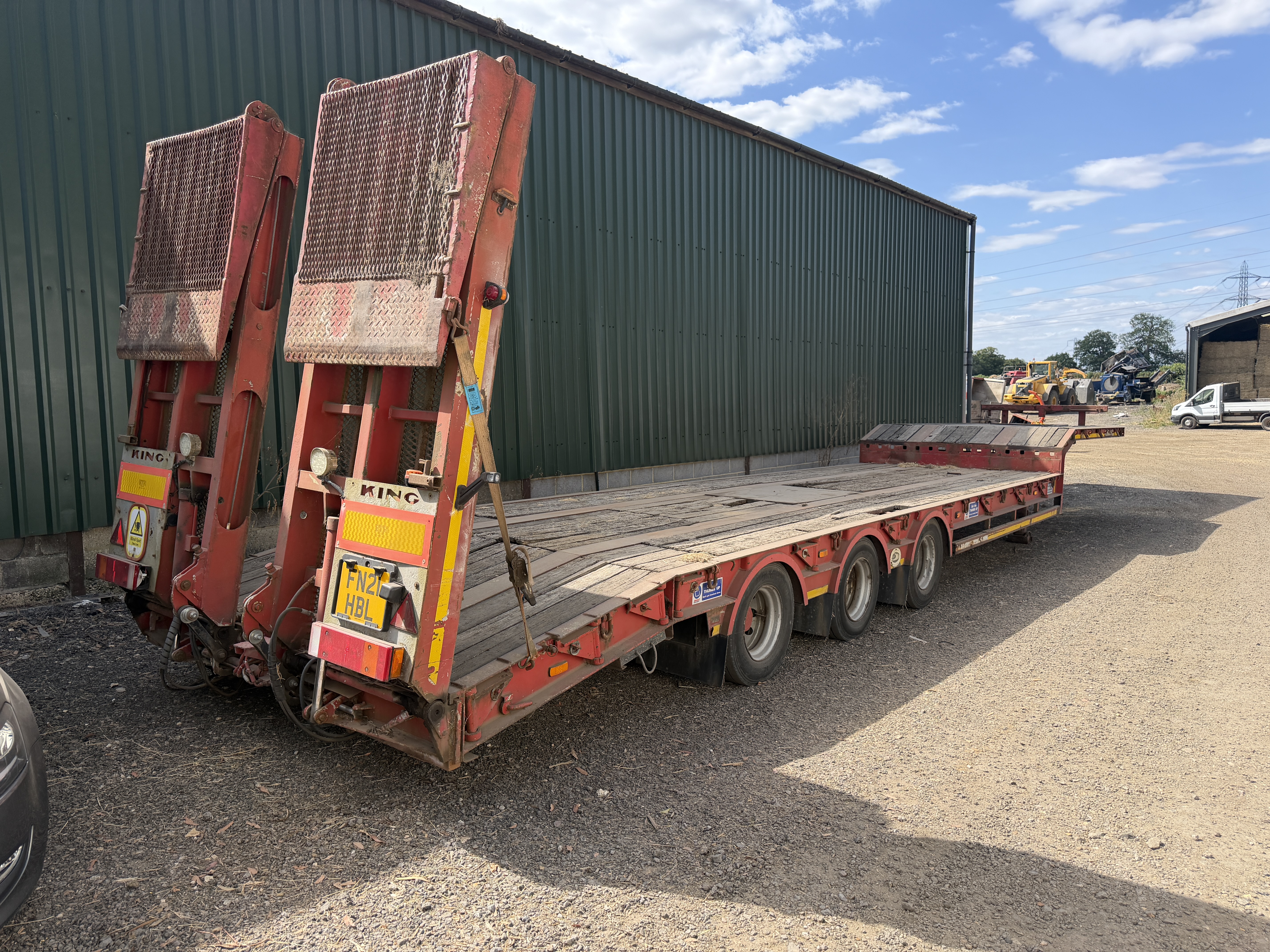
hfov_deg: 71.6
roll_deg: +1.2
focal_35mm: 24
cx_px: 635
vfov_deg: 56.8
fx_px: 881
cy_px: 476
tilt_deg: -3.7
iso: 100
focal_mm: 6.76
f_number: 1.78
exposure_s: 1/2703
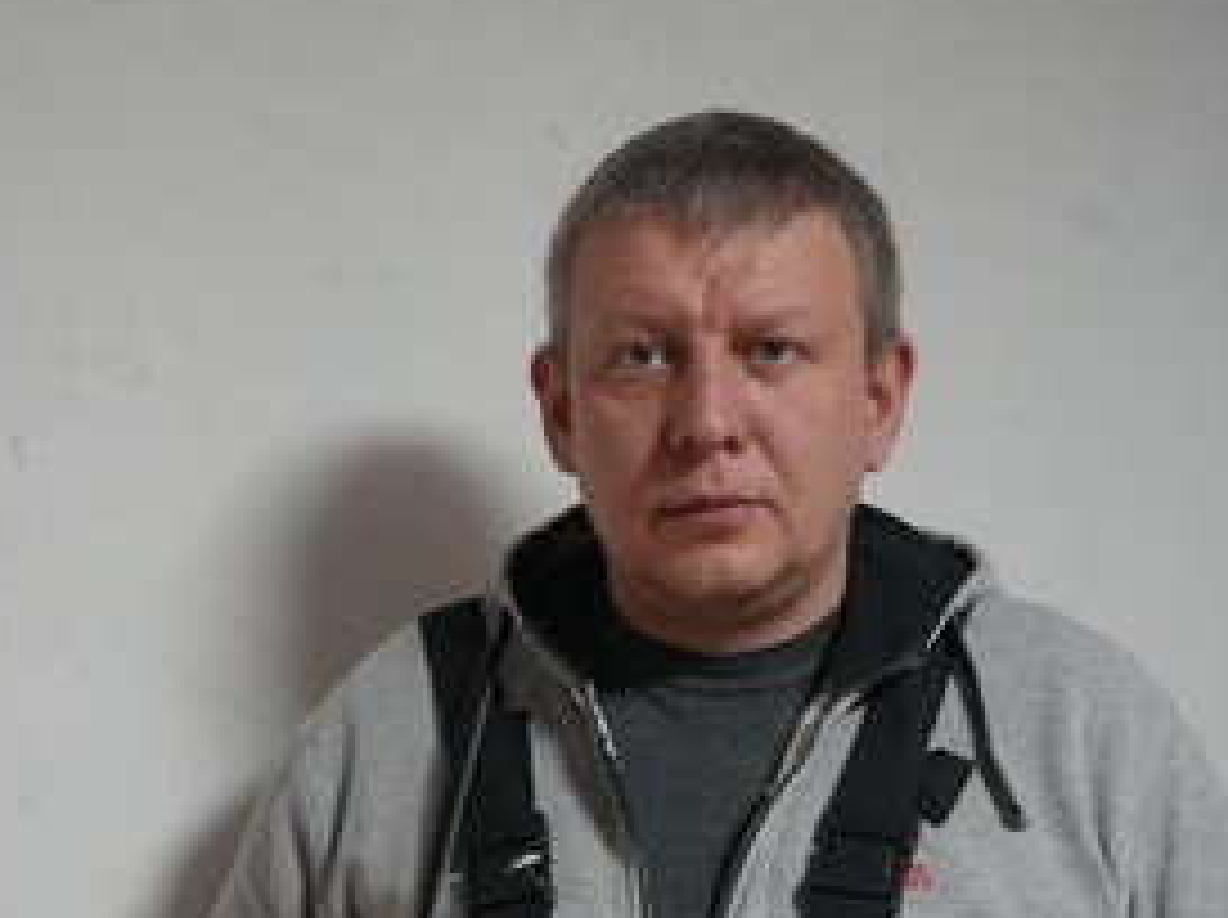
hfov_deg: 39.7
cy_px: 569
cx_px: 558
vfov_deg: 30.1
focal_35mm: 48
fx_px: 1701
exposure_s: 1/160
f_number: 4
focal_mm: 34
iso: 5000
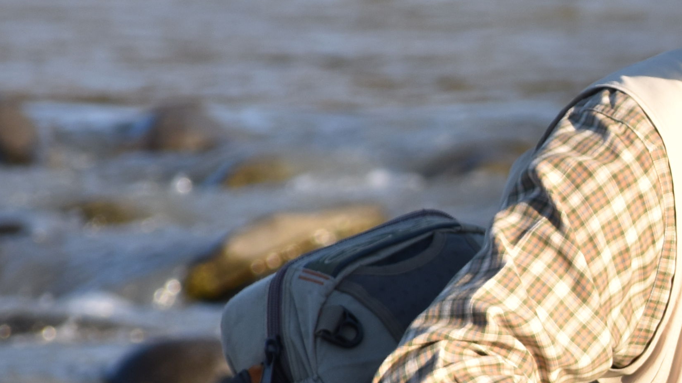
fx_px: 18135
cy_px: 417
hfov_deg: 2.2
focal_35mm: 1003
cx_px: 1124
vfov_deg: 1.2
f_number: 7.1
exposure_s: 1/250
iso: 160
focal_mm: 175
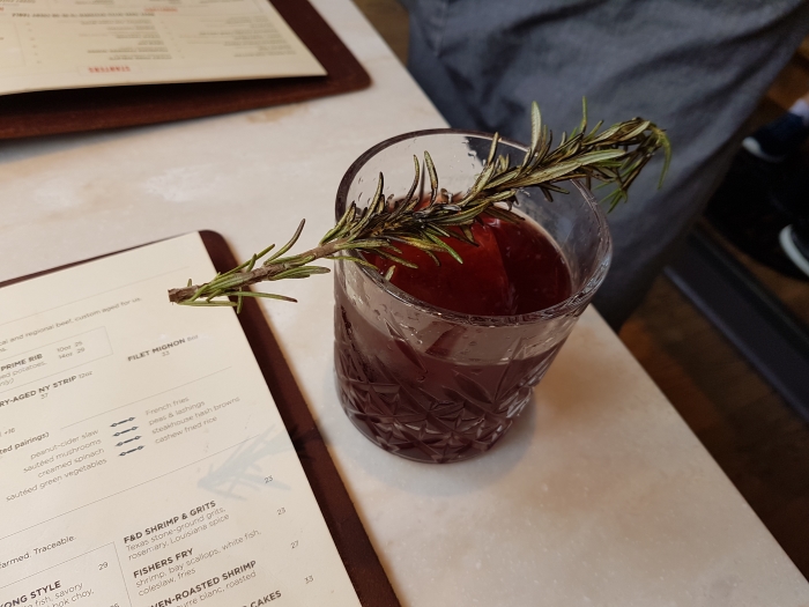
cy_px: 304
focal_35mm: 26
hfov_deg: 67.3
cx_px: 404
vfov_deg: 53.1
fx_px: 608
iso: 40
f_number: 1.7
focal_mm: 4.2
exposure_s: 1/170
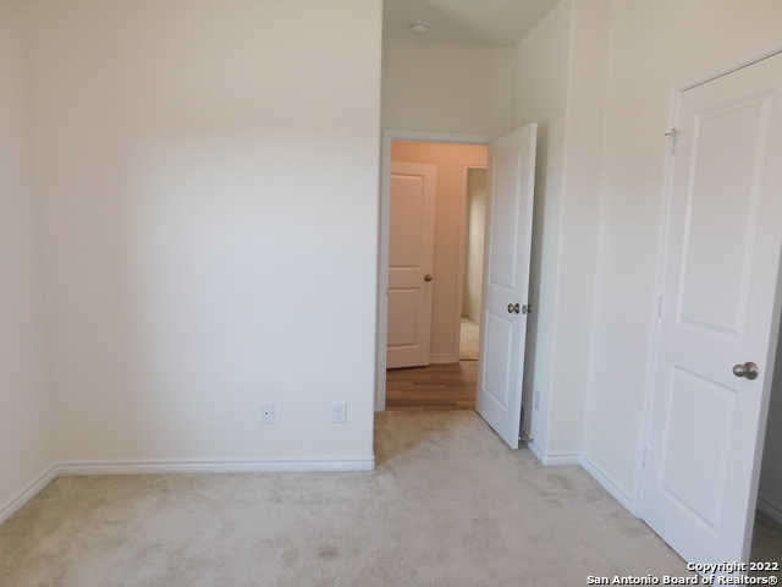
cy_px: 294
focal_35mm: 23
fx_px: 520
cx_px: 391
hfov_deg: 73.9
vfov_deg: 58.9
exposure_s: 1/50
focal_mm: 4
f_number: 3
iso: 125
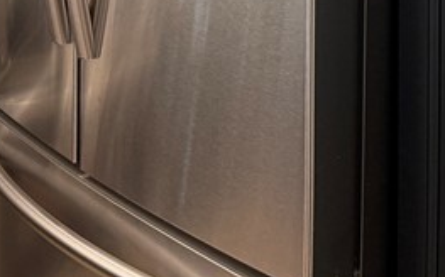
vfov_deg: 12.2
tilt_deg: -5.3
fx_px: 1200
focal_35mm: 99
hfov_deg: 20.8
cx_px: 113
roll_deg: +1.2
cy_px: -213
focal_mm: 6.76
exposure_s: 1/60
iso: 250
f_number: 1.78
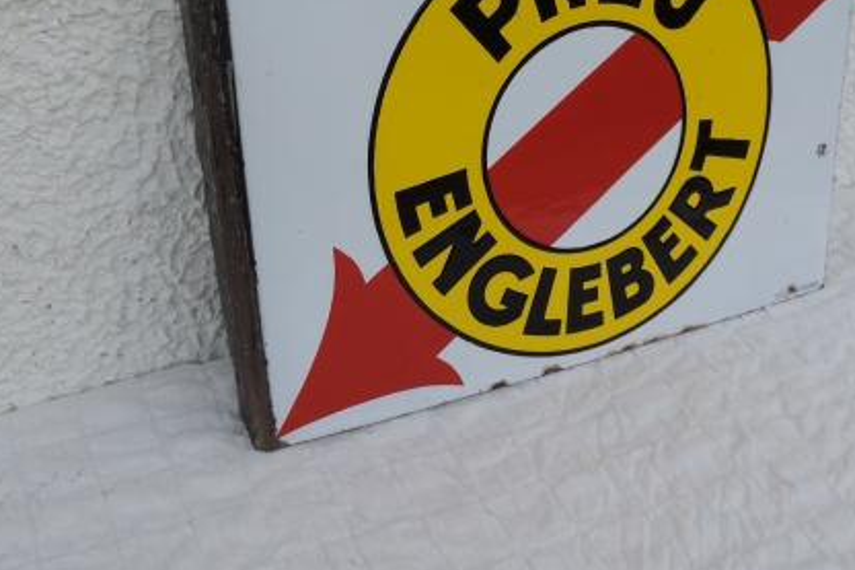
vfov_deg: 36.0
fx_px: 855
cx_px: 405
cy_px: 144
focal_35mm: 36
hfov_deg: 53.1
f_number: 3
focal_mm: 4.3
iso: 80
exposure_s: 1/640
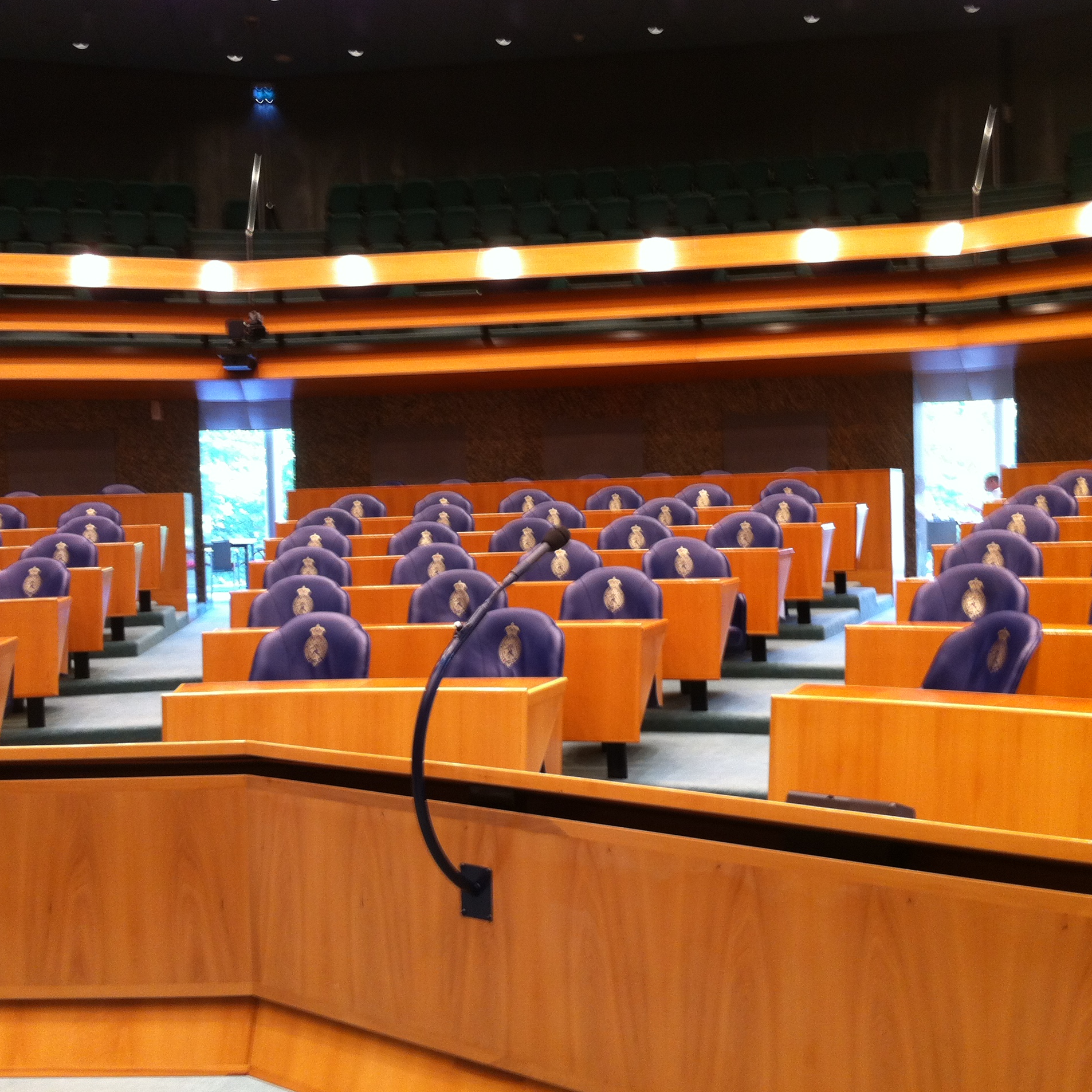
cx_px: 545
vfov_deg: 40.0
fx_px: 1499
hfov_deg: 40.0
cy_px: 540
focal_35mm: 42
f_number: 2.8
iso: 100
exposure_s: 1/15
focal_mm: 3.85
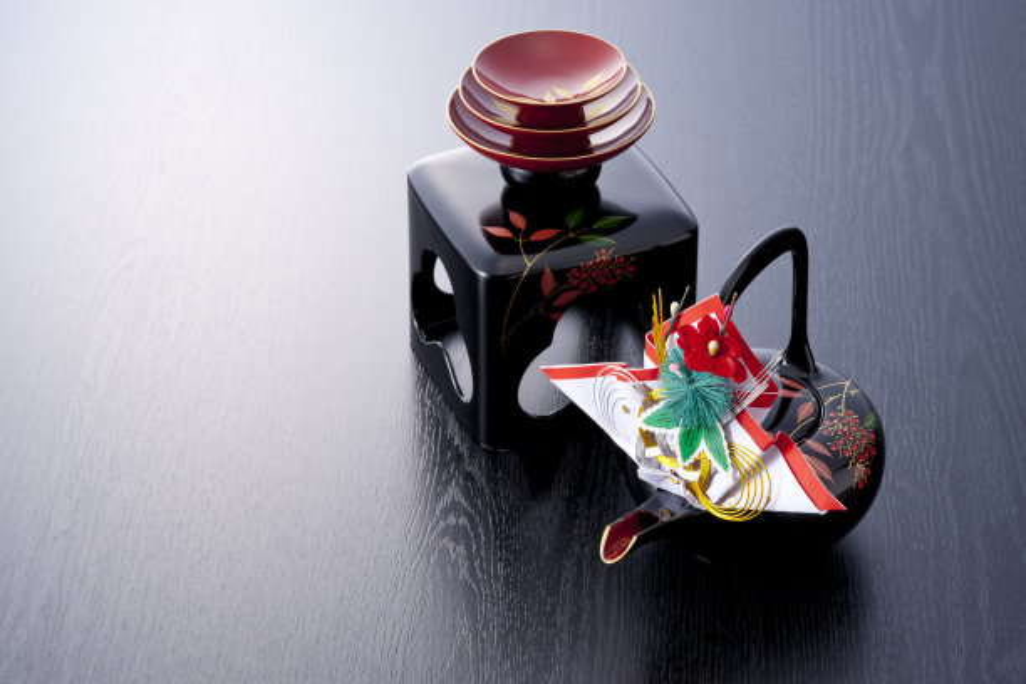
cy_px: 342
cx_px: 513
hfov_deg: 23.9
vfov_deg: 16.1
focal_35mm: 85
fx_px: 2422
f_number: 16
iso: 100
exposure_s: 1/160
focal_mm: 85
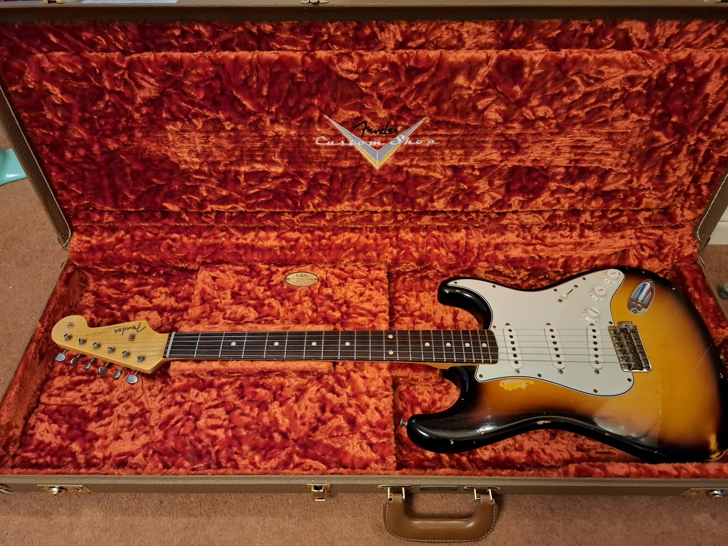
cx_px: 364
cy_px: 273
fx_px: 484
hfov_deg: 73.9
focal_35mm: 23
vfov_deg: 58.9
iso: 640
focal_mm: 5.54
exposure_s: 1/25
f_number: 1.8
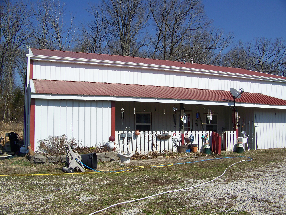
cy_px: 108
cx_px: 143
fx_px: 297
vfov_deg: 39.7
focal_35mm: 36
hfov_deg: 51.4
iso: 64
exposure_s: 1/800
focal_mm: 5.85
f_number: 4
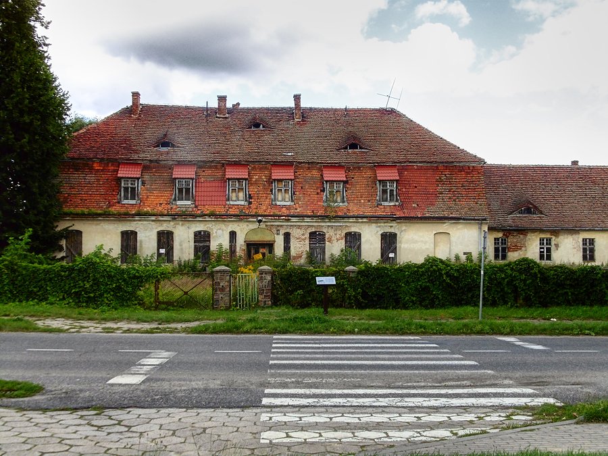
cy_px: 228
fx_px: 773
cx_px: 304
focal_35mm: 44
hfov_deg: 42.9
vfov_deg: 32.9
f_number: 3.7
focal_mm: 8
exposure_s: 1/500
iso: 100
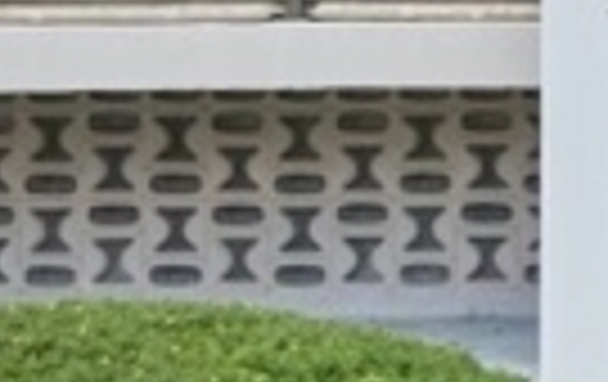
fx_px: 3454
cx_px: 1991
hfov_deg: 8.1
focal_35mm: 208
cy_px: -434
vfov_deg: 6.1
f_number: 4.5
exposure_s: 1/640
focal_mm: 18
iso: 400
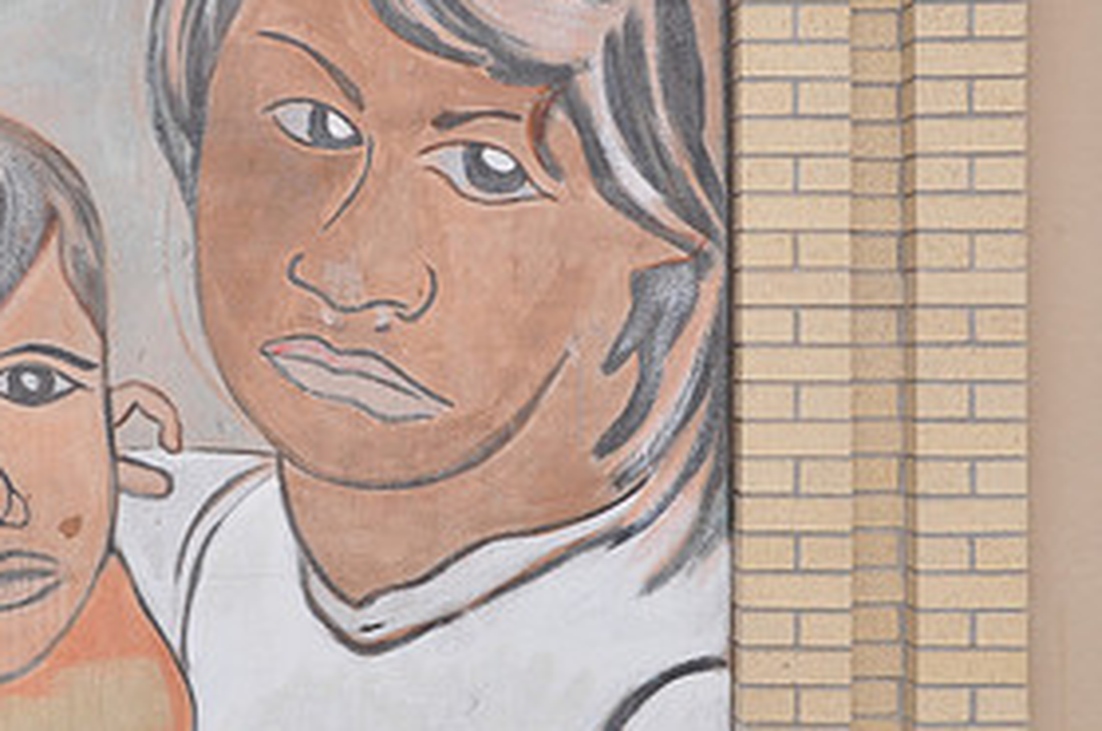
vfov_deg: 17.4
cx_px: 288
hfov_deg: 25.7
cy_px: 369
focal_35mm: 78
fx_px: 2385
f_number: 10
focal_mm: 25
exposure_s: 1/400
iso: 200
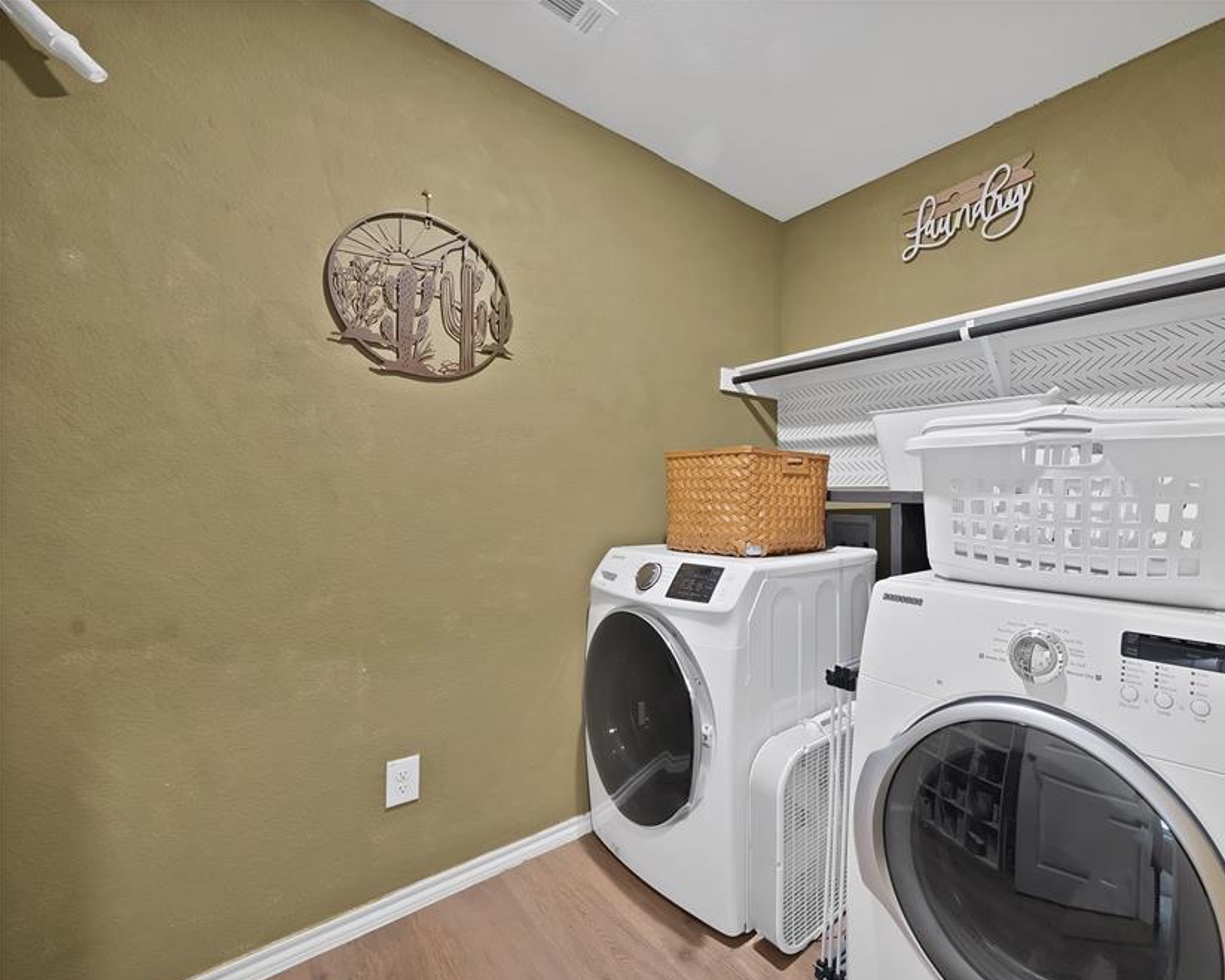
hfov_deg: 98.8
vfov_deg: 87.9
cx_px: 760
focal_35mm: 14
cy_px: 507
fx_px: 508
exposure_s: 1
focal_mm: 12
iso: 640
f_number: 9
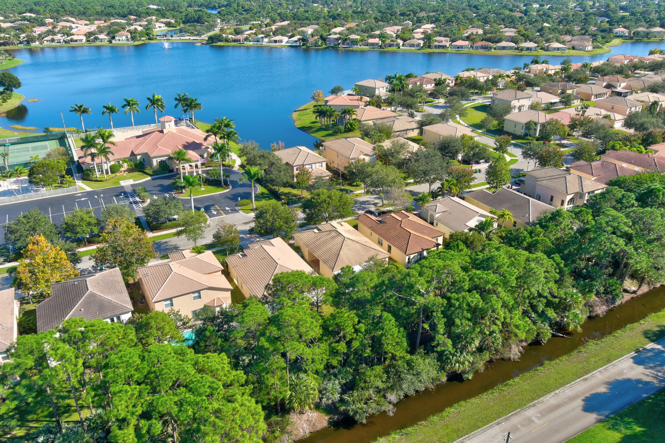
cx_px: 332
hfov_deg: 63.7
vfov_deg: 44.9
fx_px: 536
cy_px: 222
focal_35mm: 29
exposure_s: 1/105
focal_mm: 10.6
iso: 105
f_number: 8
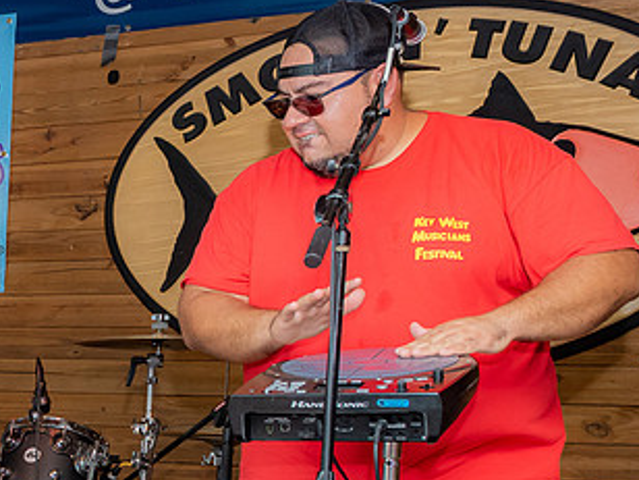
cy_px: 465
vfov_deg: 18.0
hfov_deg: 20.3
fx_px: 1477
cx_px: -363
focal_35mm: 80
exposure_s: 1/160
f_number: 5.6
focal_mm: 24
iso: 1000
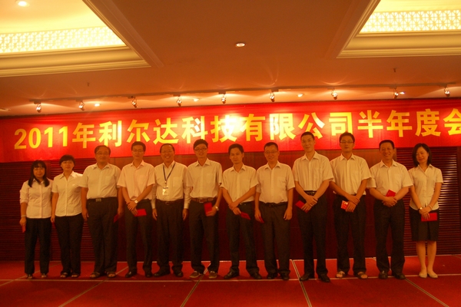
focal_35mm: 48
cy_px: 154
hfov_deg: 41.1
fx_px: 615
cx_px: 230
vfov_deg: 28.1
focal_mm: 32
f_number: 2.8
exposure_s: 1/40
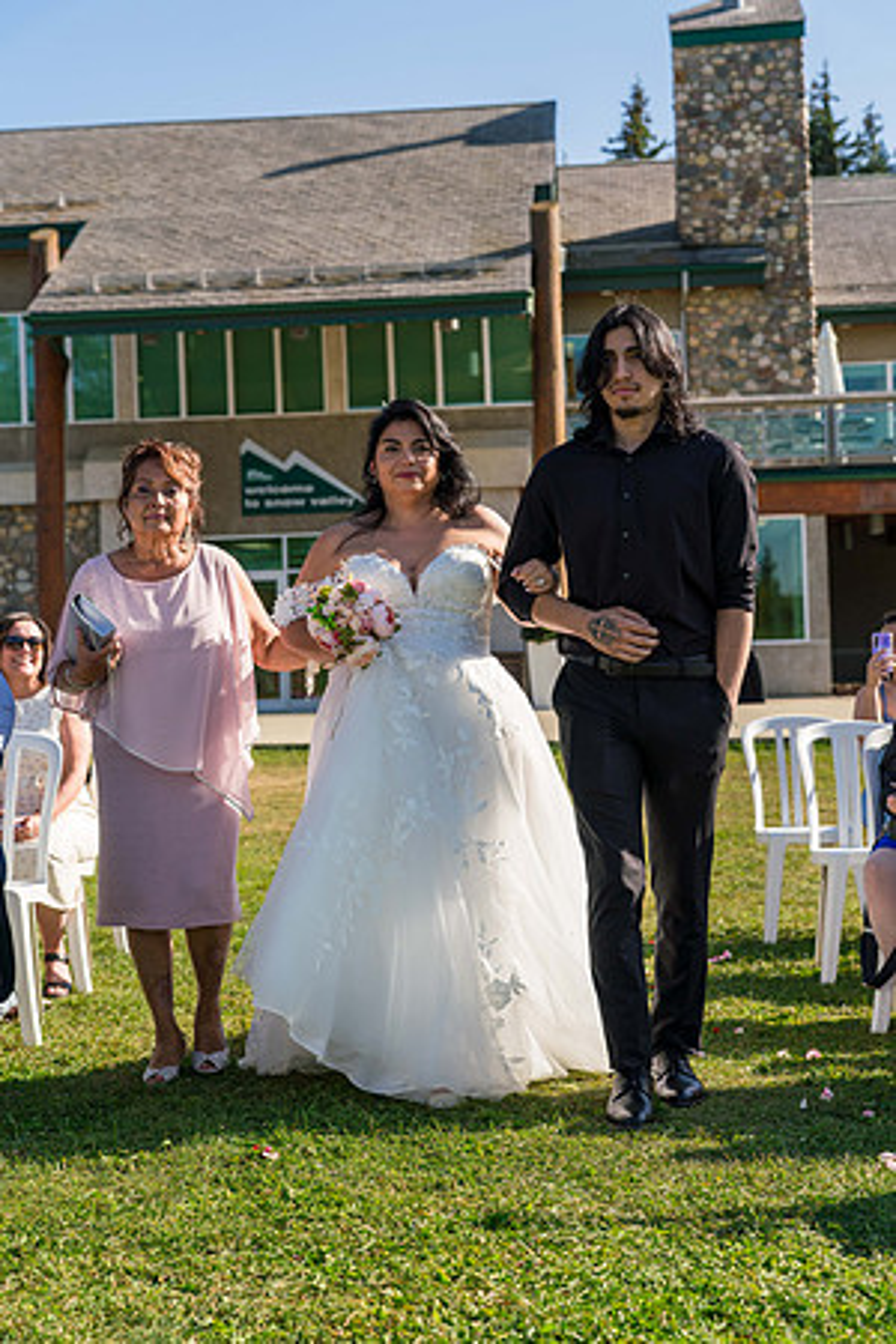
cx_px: 448
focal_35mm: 51
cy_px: 672
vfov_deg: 38.9
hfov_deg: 26.5
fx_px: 1904
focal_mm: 51
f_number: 4
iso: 250
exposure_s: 1/1250
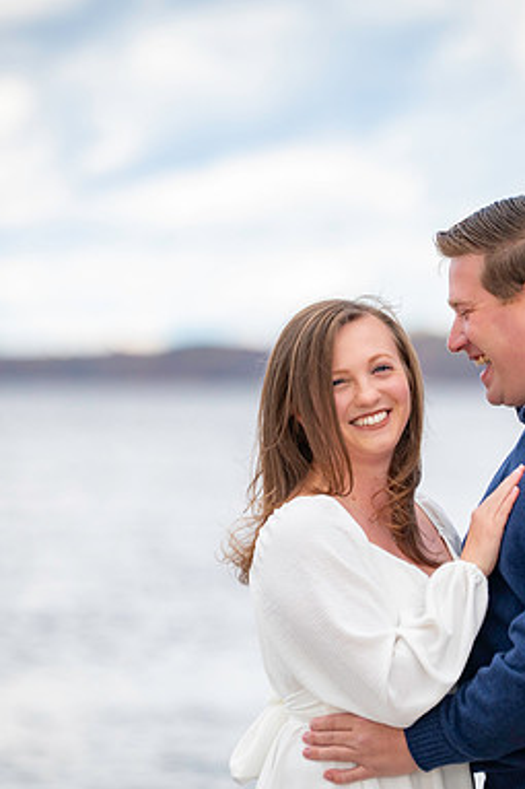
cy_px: 396
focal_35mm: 239
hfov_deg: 5.7
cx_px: 383
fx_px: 5232
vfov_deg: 8.6
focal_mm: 155
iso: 1250
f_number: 2.8
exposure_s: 1/8000
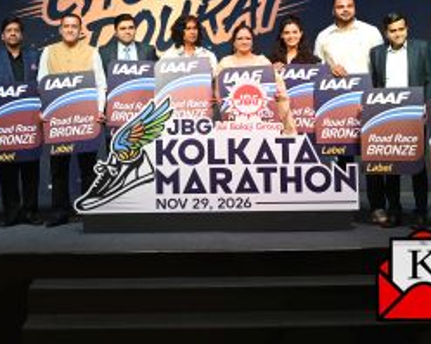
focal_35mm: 59
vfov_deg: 25.5
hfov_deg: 31.5
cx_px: 113
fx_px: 752
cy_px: 92
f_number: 2.8
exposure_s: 1/160
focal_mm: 35
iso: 400
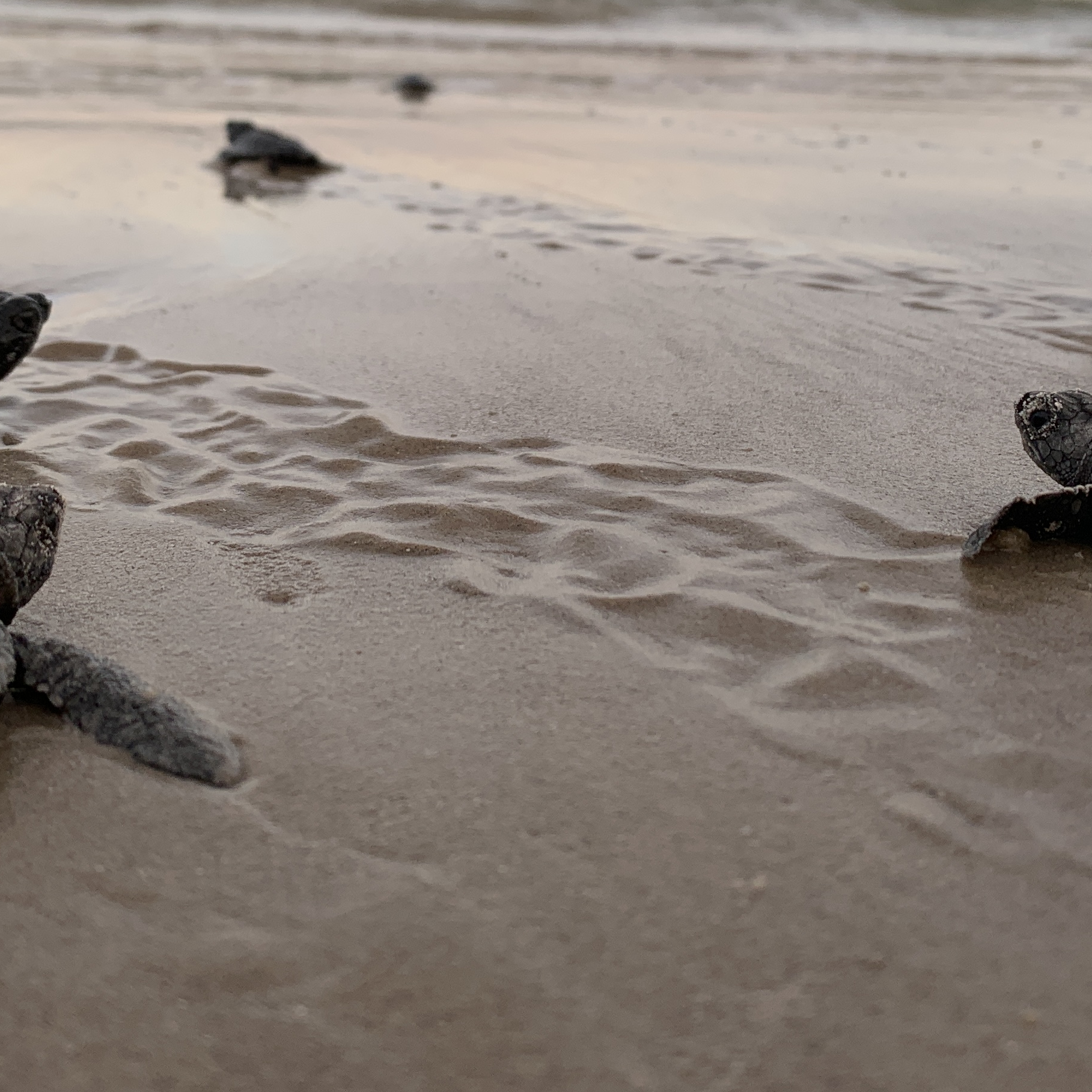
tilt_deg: -11.2
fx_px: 1820
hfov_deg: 33.4
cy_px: 264
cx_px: 532
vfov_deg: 32.7
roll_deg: -2.3
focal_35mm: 51
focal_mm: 4.25
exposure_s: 1/217
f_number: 1.8
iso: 25
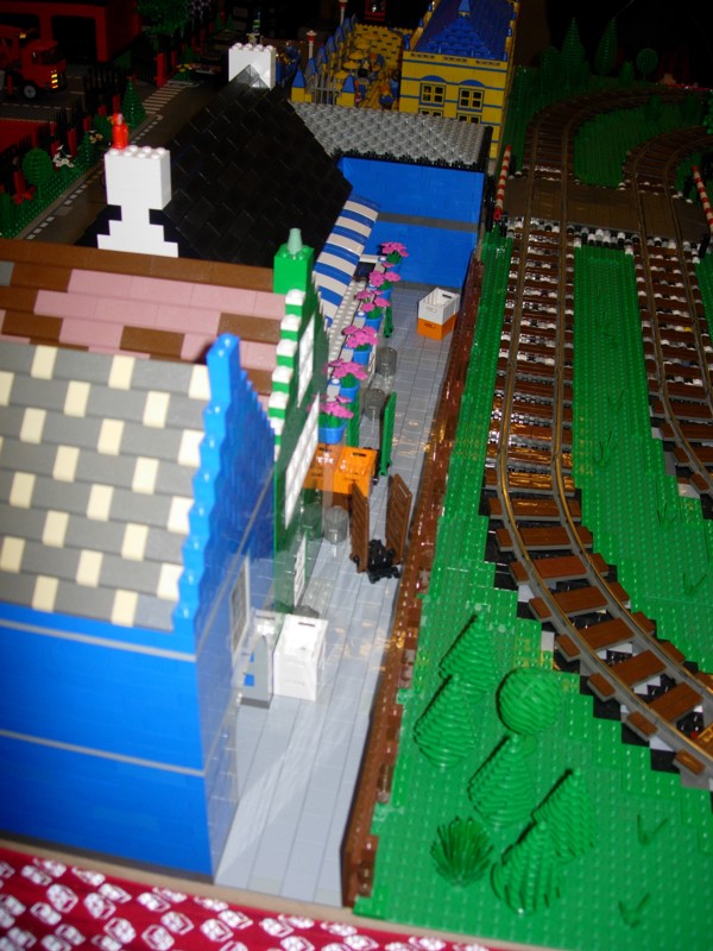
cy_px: 476
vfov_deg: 49.0
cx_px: 356
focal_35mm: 38
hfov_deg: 37.7
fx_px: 1044
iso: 79
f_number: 2.8
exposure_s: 1/64
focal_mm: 7.8
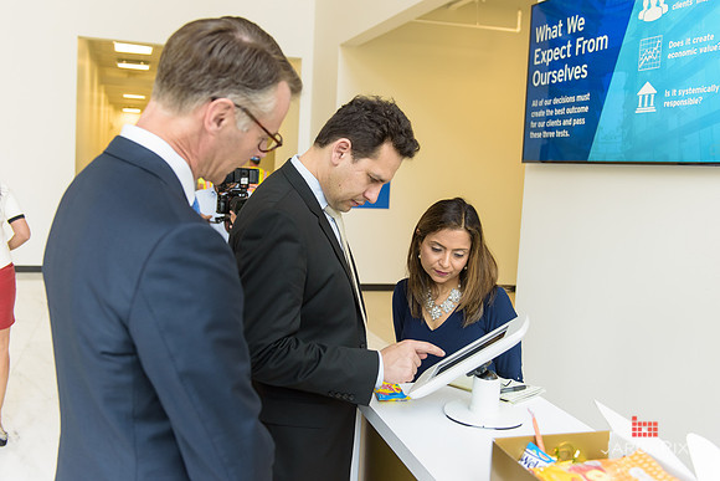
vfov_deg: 37.9
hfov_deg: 54.4
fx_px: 700
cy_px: 240
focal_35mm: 35
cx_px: 360
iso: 1000
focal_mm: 35
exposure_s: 1/250
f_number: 3.2
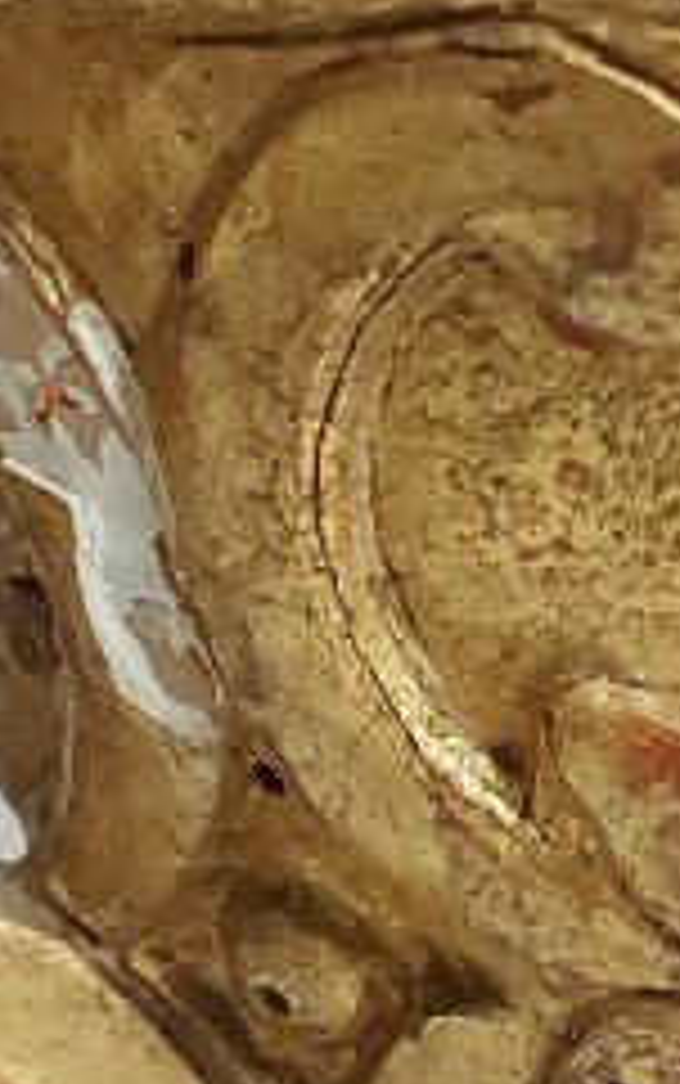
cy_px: 531
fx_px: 3907
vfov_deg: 15.8
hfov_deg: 9.8
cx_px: 833
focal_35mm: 132
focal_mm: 5.23
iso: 320
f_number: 1.8
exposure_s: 1/100
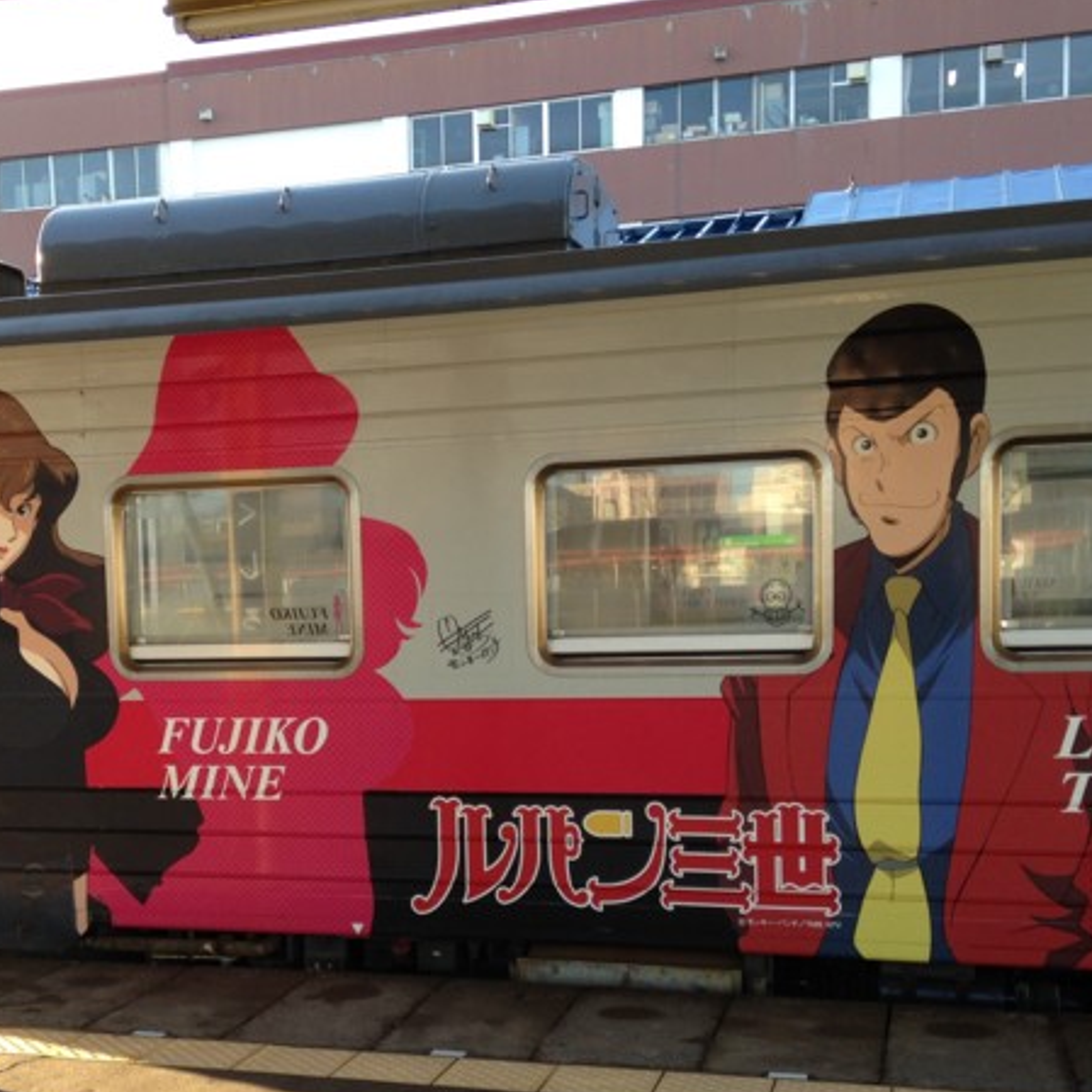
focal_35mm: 52
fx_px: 1856
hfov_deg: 32.4
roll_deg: +1.6
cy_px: 715
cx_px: 333
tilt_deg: -6.0
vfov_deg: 32.6
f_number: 2.4
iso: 50
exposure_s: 1/153
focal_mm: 4.12
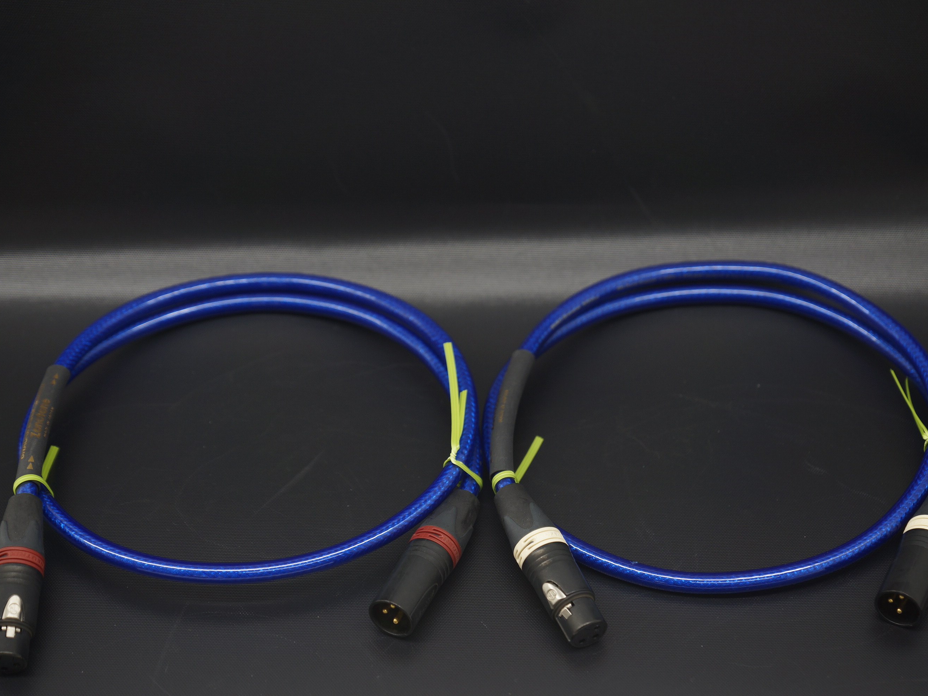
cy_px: 348
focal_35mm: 82
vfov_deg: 18.0
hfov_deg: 23.8
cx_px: 479
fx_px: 2198
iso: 100
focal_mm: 50
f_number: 3.2
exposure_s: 1/100
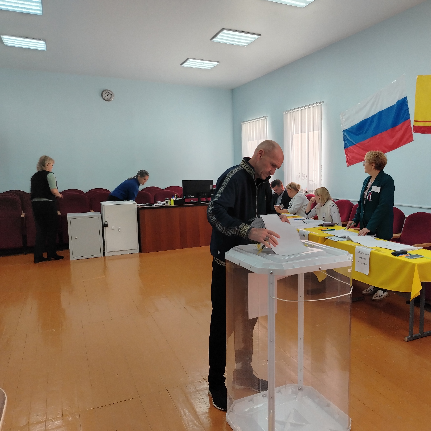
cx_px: 284
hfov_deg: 54.6
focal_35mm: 29
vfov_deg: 55.6
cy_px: 214
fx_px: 409
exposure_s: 1/100
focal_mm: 5.25
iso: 403
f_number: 1.75
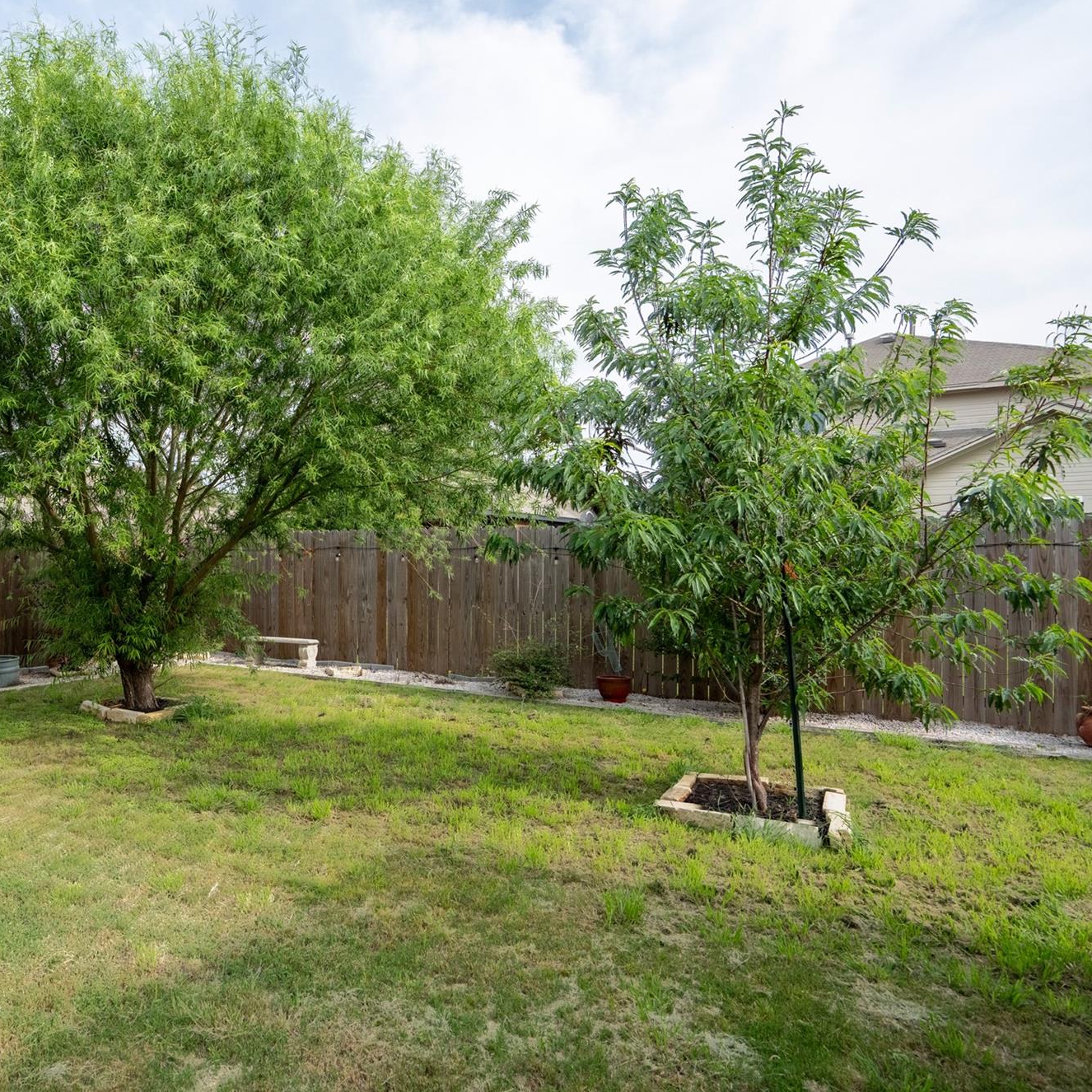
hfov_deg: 68.4
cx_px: 301
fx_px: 749
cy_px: 546
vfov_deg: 72.1
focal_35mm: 21
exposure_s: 1/3200
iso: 800
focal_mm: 16
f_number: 8
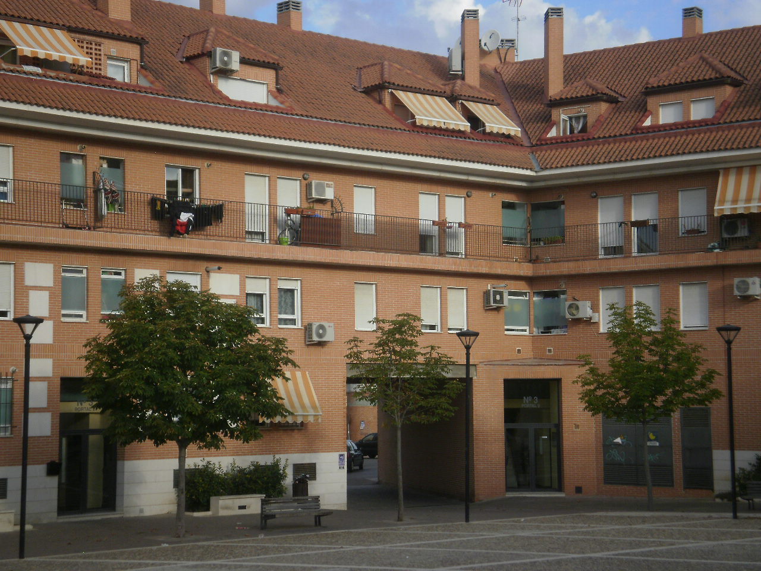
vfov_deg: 20.2
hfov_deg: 26.7
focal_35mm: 73
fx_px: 1605
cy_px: 286
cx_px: 380
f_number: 4.8
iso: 100
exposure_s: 1/500
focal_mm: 12.95
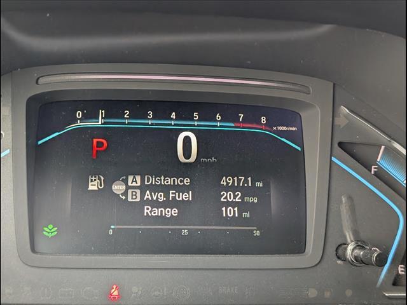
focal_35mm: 49
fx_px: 576
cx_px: 204
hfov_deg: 38.9
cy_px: 152
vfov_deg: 29.7
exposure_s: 1/526
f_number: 1.68
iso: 612
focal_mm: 6.9
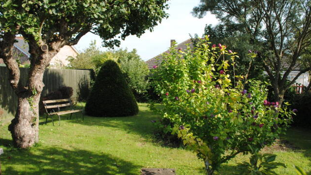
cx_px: 157
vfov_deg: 40.2
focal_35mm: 29
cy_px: 85
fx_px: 239
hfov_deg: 66.1
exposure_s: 1/160
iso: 100
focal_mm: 18
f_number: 6.3
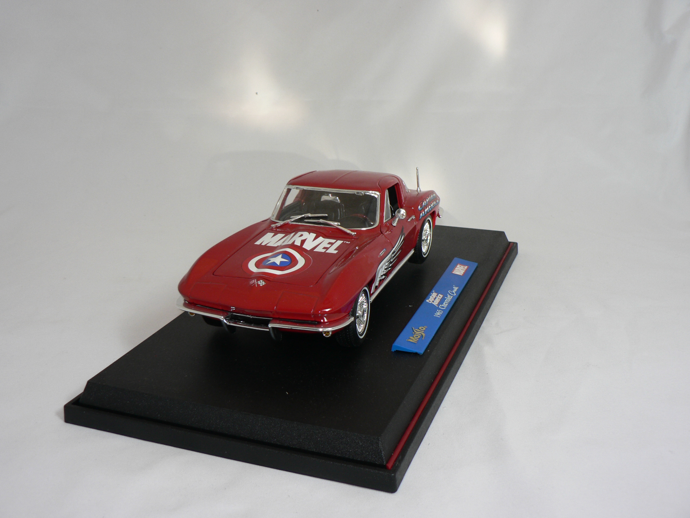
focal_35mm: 40
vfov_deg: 36.0
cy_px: 259
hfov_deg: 46.8
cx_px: 345
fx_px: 797
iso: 80
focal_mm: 6.6
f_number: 2.8
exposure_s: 1/60
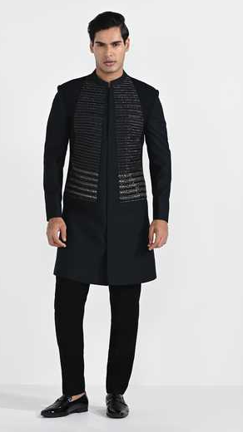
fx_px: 1044
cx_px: 107
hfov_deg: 13.3
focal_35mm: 91
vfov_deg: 23.4
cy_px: 215
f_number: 4.5
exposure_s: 1/160
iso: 200
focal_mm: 86
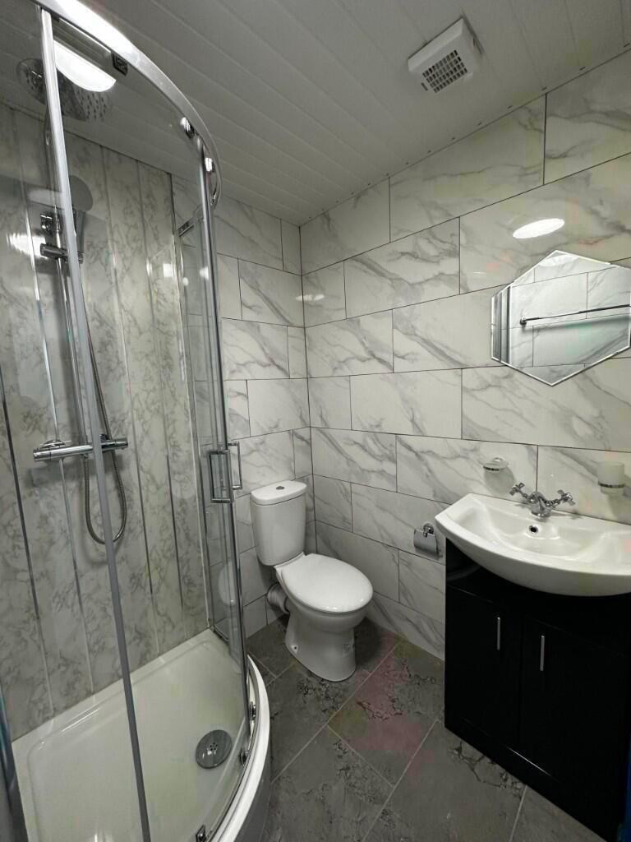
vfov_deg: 102.1
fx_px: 340
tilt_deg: -6.5
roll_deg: +2.2
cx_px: 316
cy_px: 421
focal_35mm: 14
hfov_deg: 85.7
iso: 160
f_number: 2.2
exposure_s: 1/100
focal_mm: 2.22
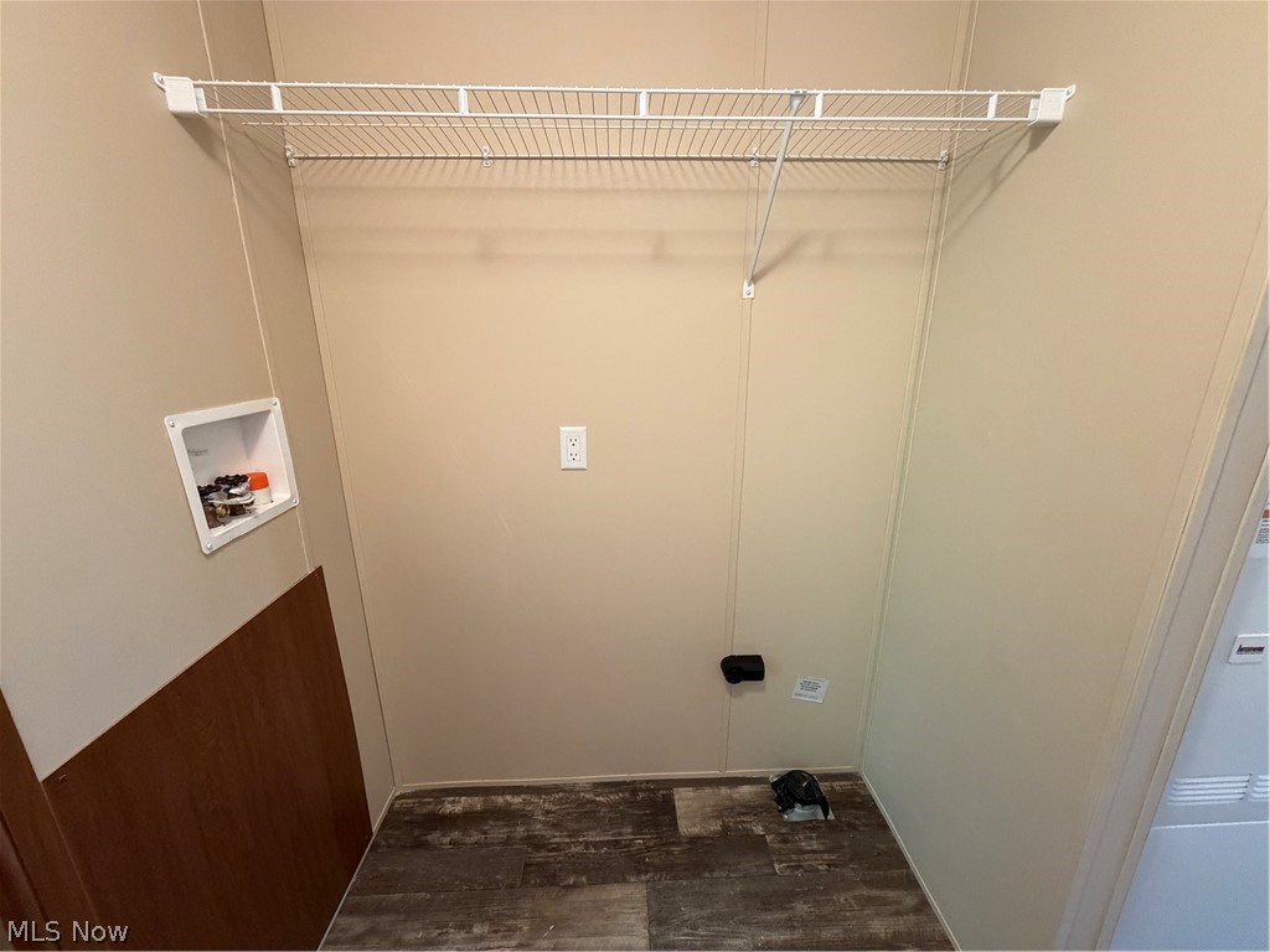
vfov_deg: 85.7
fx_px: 514
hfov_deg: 102.1
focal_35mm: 14
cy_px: 476
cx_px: 635
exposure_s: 1/60
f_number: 2.2
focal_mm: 2.22
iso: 400
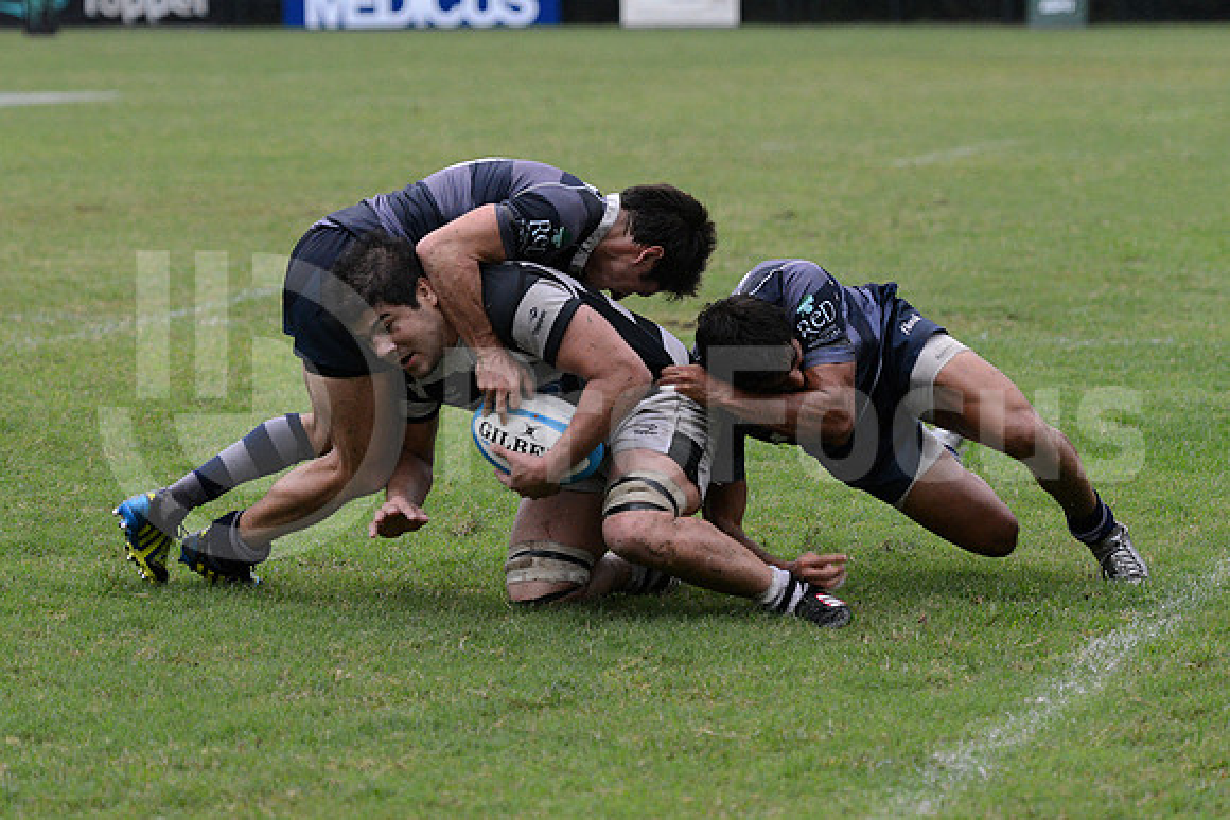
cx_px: 615
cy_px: 410
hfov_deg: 13.7
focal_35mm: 150
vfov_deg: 9.2
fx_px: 5126
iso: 4000
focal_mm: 150
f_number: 4
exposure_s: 1/500
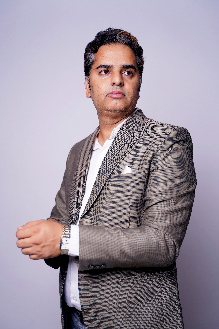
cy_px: 164
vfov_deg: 40.3
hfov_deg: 27.5
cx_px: 110
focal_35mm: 49
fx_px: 447
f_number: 2.8
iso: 200
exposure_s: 1/800
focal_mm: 49
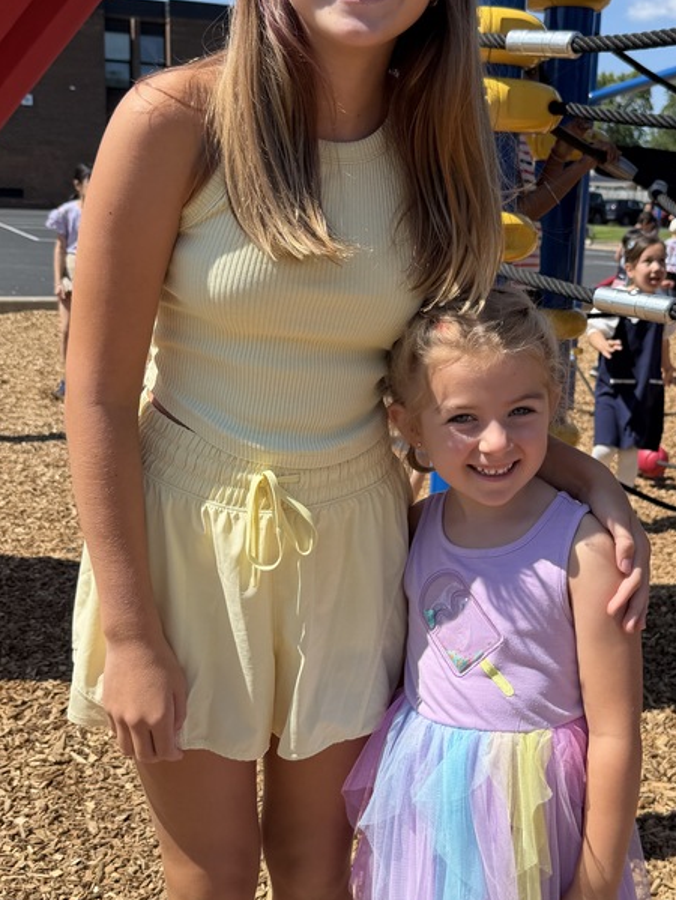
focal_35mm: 41
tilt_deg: -12.5
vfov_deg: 45.7
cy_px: 439
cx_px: 442
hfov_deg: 34.9
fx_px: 1066
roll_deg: -2.8
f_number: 1.78
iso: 80
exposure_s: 1/4167
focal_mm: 6.76
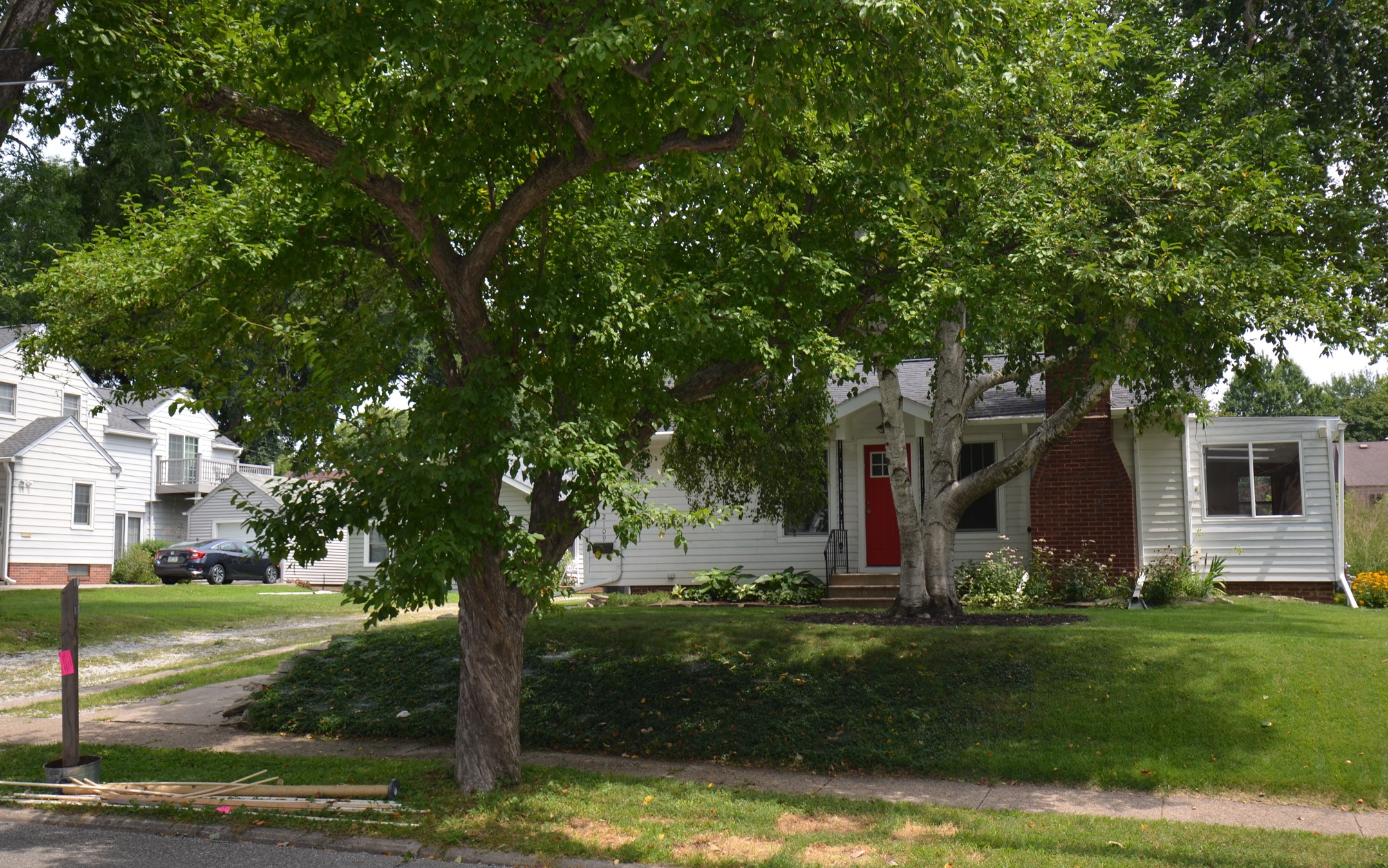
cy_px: 436
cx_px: 695
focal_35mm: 37
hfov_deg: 52.7
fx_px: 1400
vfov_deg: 34.4
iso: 100
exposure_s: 1/160
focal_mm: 24
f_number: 6.3
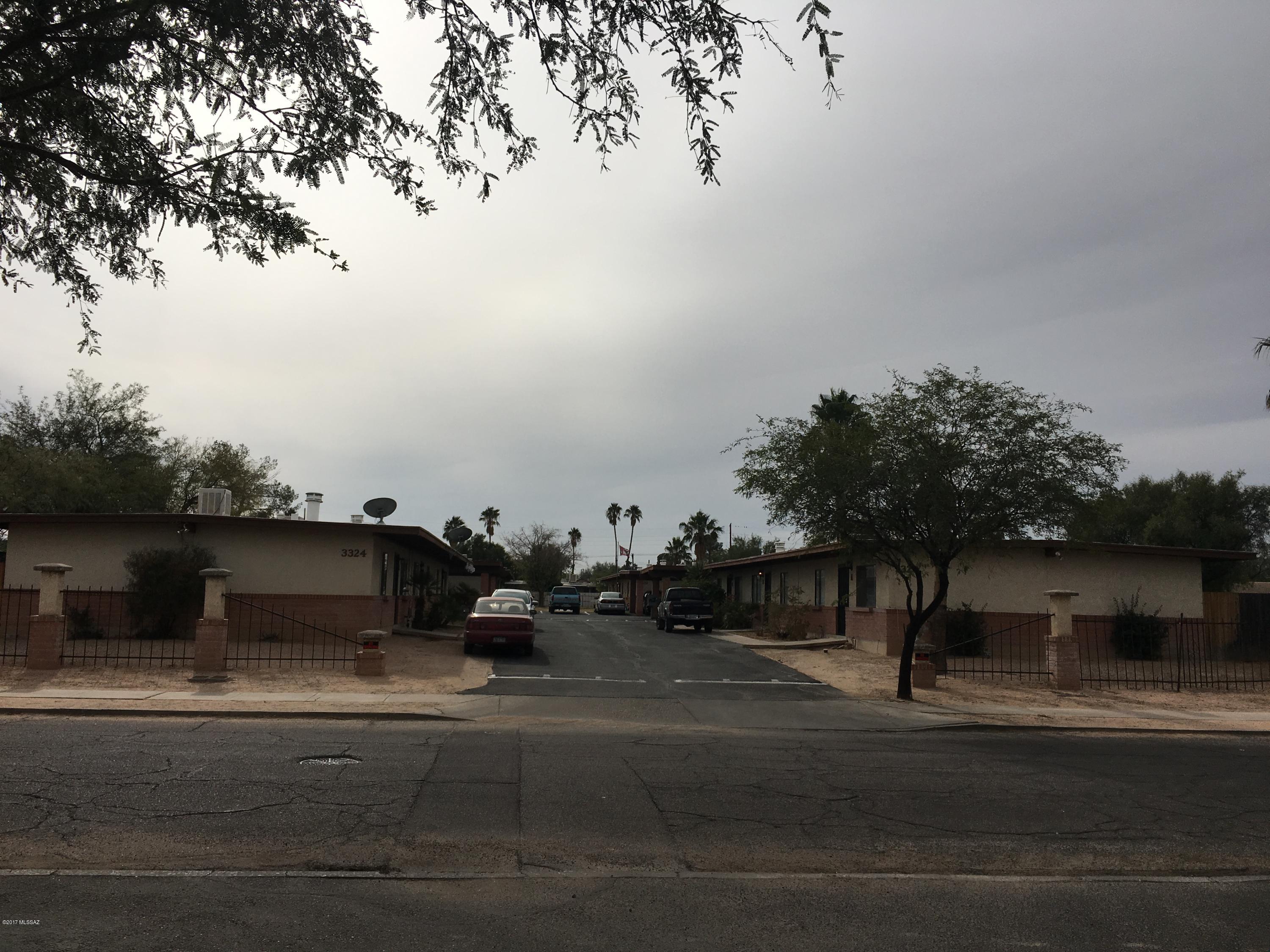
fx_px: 1064
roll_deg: -1.3
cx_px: 635
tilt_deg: +6.4
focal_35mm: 29
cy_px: 476
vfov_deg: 48.2
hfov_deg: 61.7
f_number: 2.2
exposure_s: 1/4525
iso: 25
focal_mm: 4.15
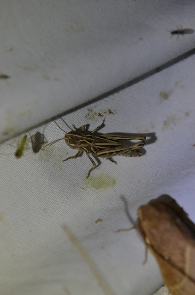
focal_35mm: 82
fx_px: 674
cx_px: 98
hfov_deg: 16.5
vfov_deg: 24.7
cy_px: 148
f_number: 8
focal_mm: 55
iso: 220
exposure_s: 1/60
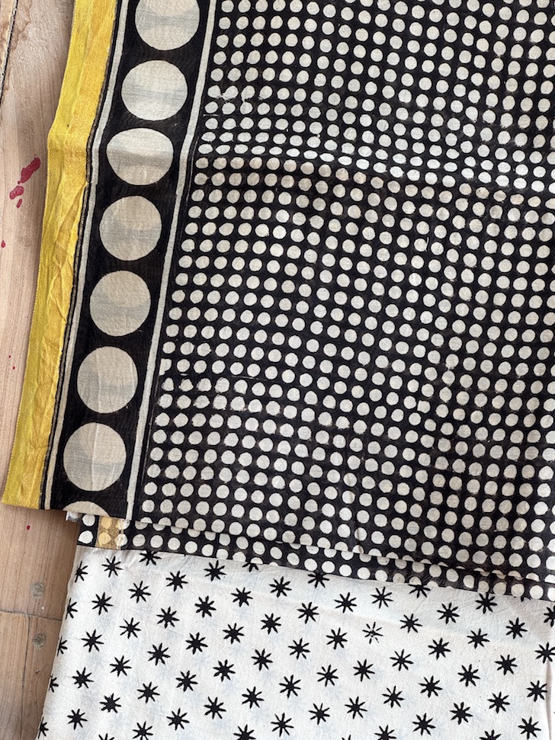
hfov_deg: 18.7
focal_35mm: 79
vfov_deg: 24.7
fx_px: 1689
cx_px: 283
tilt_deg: -84.4
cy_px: 372
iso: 80
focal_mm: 9
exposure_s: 1/99
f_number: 2.8
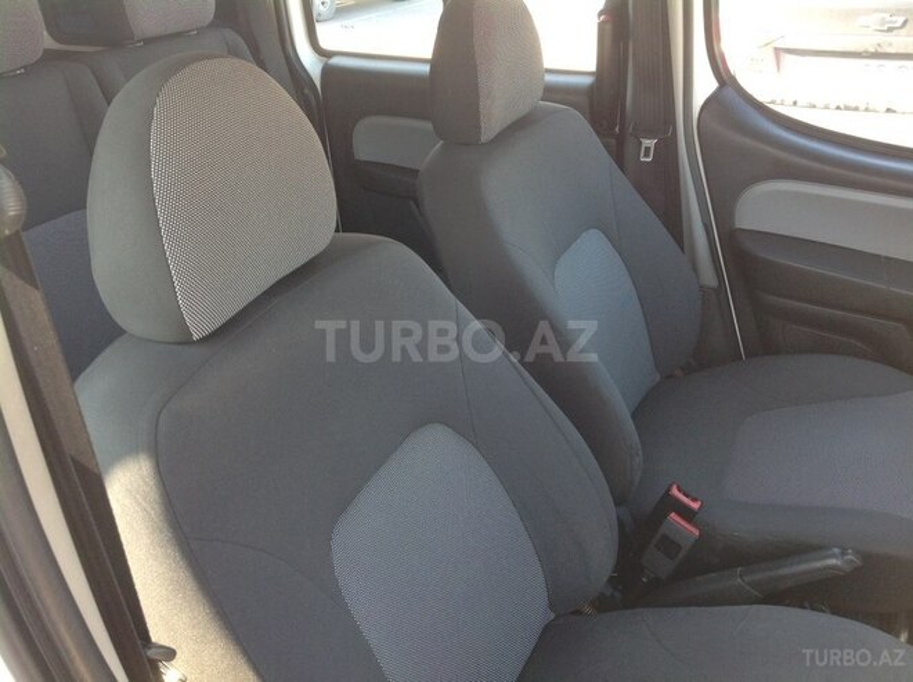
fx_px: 922
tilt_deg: -27.4
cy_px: 341
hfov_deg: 52.7
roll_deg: -0.1
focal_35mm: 35
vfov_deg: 40.6
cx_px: 456
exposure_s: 1/120
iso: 100
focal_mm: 4.28
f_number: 2.4
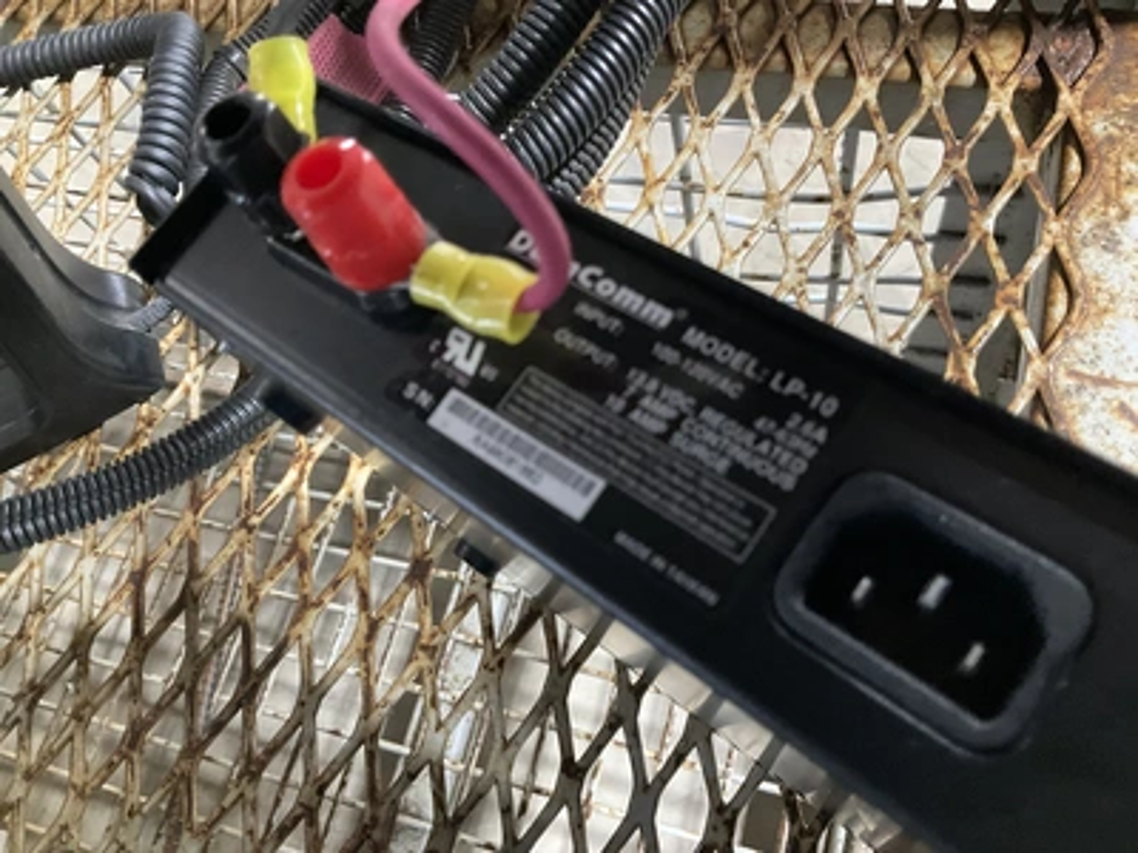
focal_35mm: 29
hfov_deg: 61.7
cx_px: 569
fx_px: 953
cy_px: 426
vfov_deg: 48.2
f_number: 1.8
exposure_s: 1/30
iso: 500
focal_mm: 3
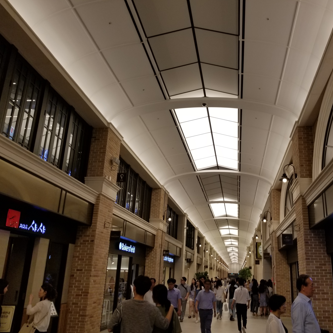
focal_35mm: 31
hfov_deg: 51.9
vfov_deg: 52.5
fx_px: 337
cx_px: 211
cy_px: 168
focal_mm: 4.25
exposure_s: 1/150
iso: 50
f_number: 1.7
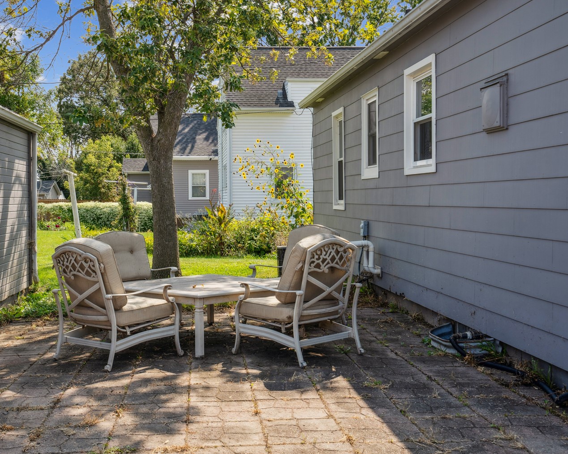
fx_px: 739
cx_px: 215
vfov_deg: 34.1
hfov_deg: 41.7
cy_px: 218
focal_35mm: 44
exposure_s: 1/400
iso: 400
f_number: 9
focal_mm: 35
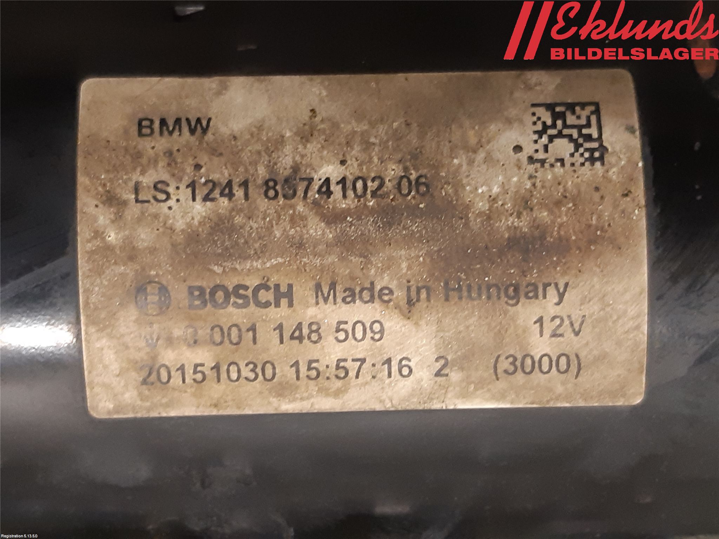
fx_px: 540
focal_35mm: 26
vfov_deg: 53.1
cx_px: 360
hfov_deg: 67.3
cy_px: 270
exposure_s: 1/50
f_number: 1.7
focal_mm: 3.93
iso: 200
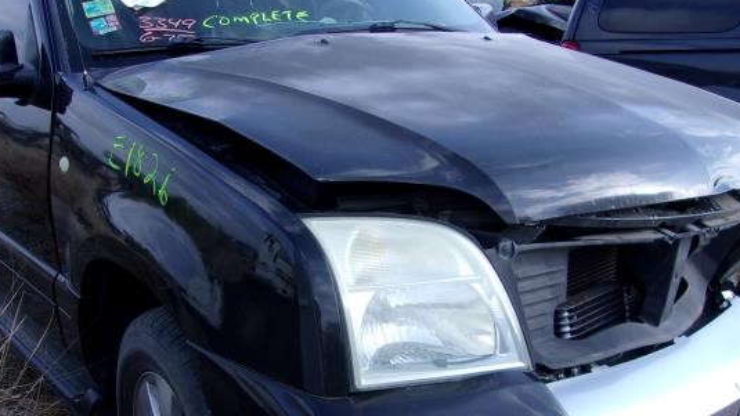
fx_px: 863
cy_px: 234
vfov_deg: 27.1
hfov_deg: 46.4
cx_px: 357
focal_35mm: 44
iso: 80
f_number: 3
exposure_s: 1/400
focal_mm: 4.9
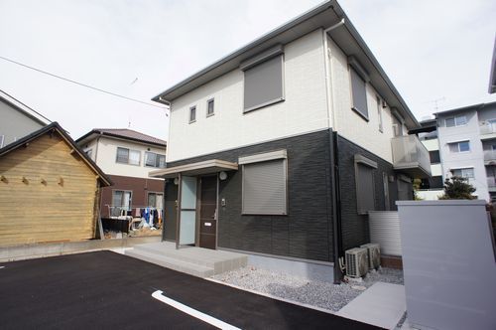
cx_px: 248
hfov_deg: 73.8
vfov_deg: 53.0
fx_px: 330
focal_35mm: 24
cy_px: 165
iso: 200
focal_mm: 16
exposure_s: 1/160
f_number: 6.3
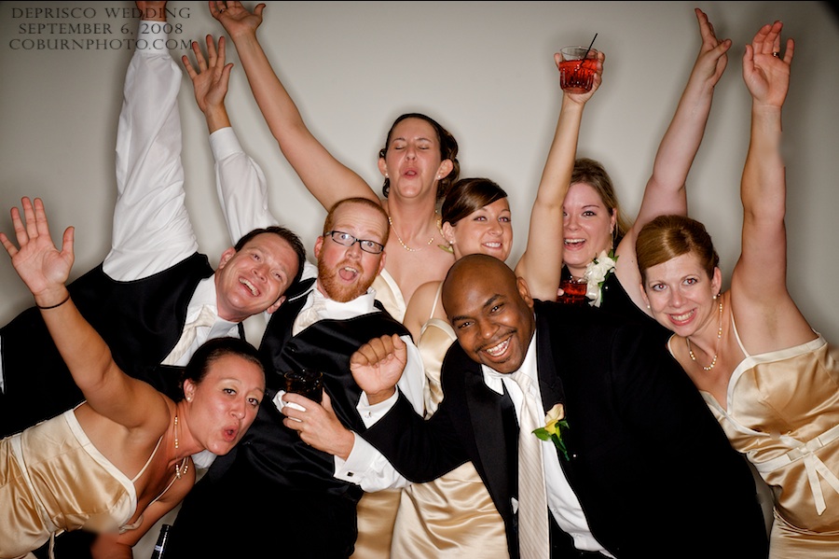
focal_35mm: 60
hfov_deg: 33.4
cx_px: 420
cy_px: 280
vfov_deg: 22.6
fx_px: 1398
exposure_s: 1/250
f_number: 16
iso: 200
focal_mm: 40
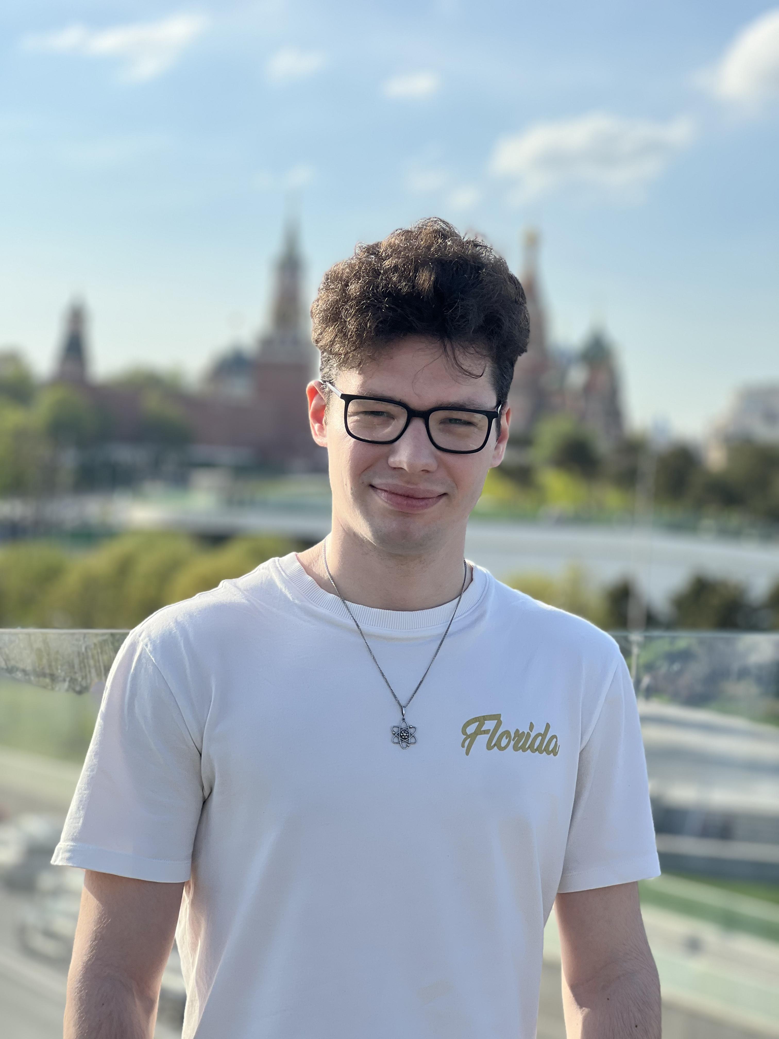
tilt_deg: +1.0
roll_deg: -2.5
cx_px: 390
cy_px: 520
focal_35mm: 77
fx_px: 2310
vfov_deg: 25.3
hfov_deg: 19.1
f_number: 2.8
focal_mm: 9
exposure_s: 1/412
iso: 32
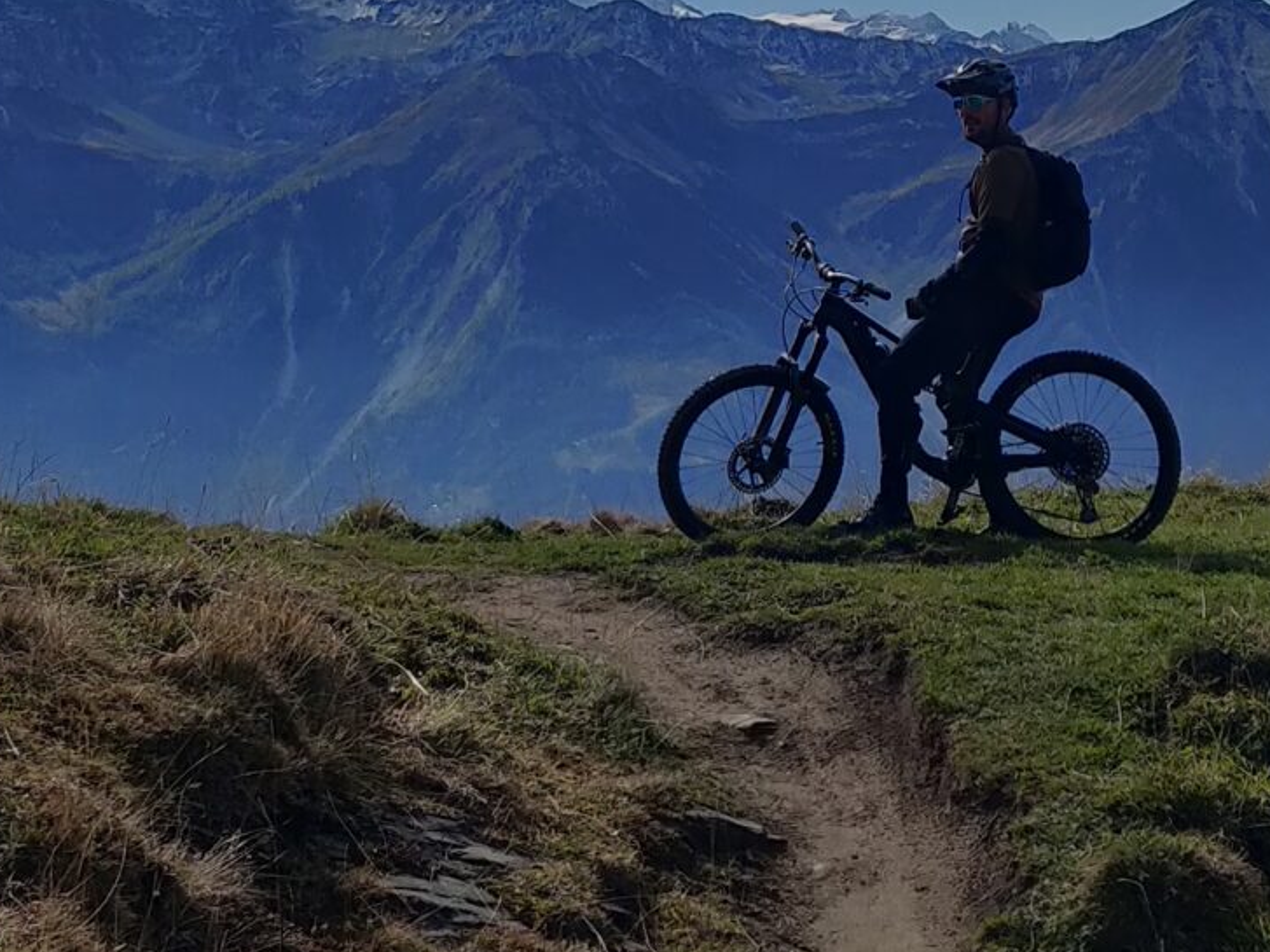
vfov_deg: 15.9
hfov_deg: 22.1
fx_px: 3228
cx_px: 339
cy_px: -314
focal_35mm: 88
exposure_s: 1/2015
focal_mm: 4.25
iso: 100
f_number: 1.7
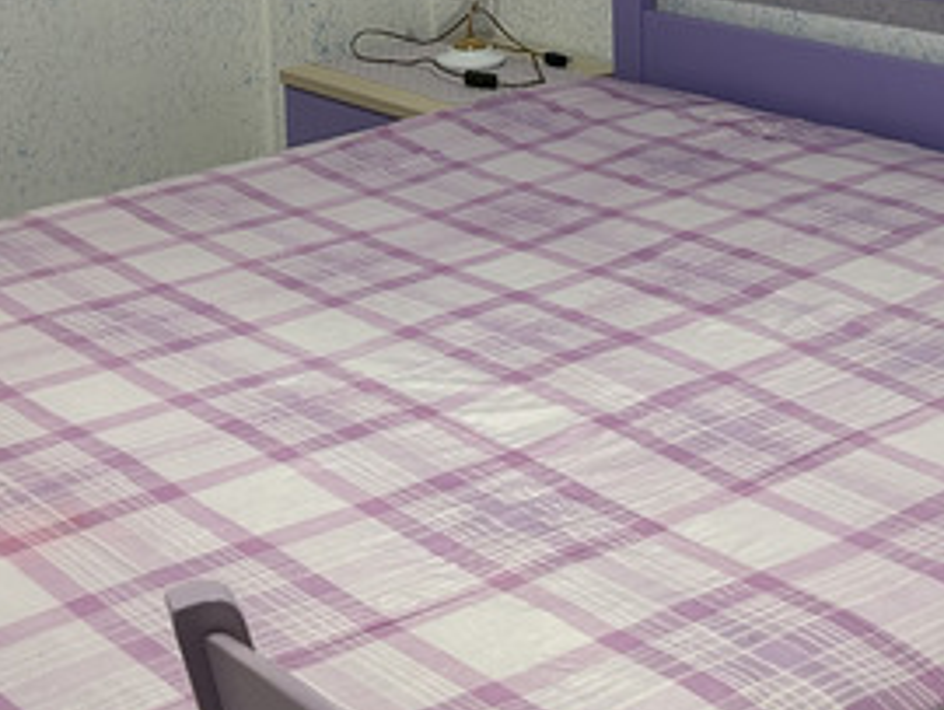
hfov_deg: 25.3
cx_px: 388
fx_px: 2102
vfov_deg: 18.6
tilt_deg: -9.7
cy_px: -35
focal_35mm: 77
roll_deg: +1.8
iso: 125
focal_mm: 5.7
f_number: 1.5
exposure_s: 1/100
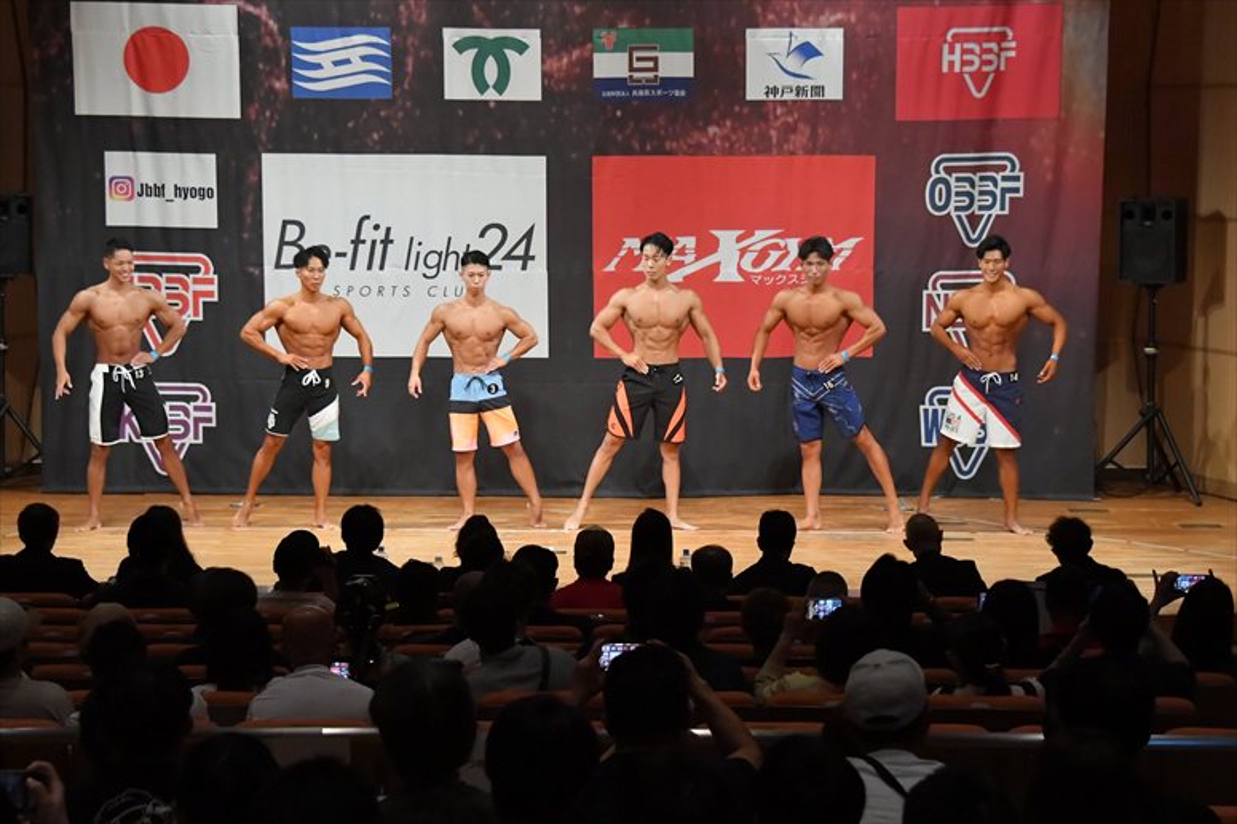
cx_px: 618
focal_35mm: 105
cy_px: 412
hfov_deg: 19.5
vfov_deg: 13.0
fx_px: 3606
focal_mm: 70
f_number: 5.6
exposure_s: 1/400
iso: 8000
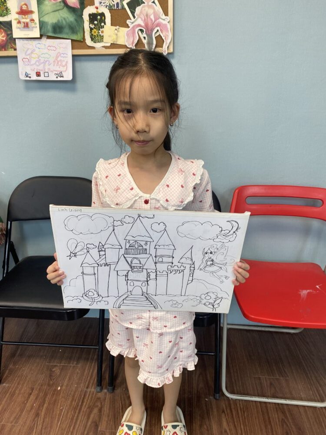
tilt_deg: -23.7
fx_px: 326
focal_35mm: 26
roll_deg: -0.5
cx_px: 163
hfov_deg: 53.1
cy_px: 218
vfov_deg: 67.3
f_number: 1.8
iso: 80
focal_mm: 4.25
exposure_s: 1/100
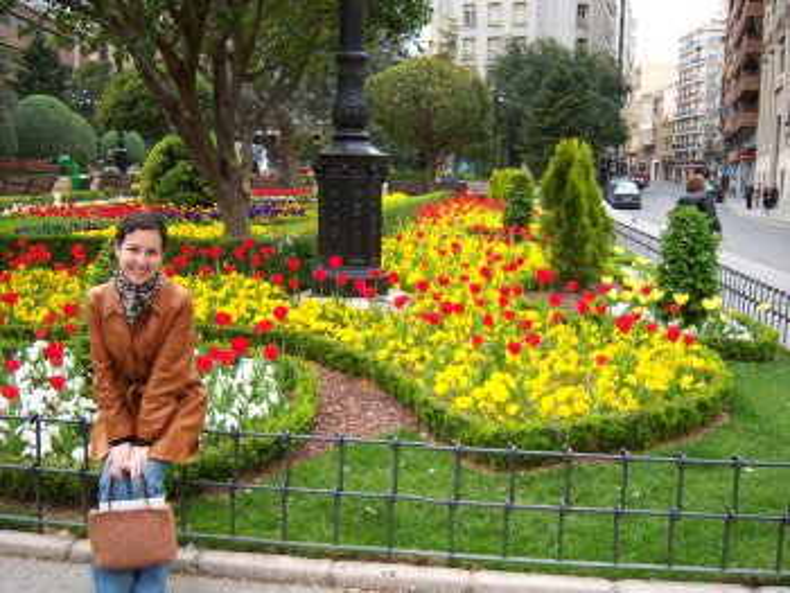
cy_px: 296
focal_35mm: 36
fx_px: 822
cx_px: 395
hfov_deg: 51.3
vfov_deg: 39.7
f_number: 2.8
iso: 80
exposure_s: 1/320
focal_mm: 7.5
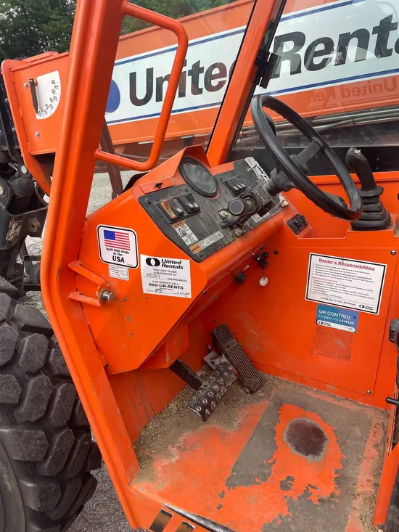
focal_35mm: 26
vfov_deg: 67.3
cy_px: 266
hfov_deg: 53.1
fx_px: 399
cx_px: 200
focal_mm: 4.2
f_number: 1.6
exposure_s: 1/123
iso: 32
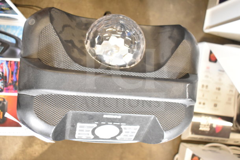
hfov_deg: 53.1
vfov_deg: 36.9
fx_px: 240
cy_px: 80
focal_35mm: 36
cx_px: 120
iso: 2200
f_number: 4
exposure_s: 1/40
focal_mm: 24
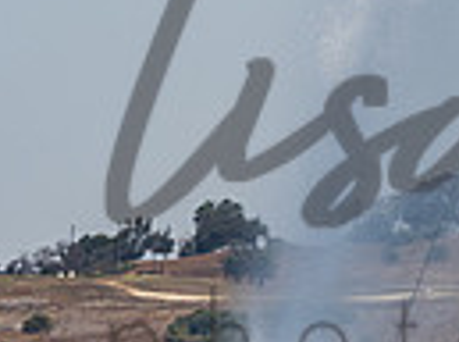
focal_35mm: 976
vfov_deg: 1.5
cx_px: 796
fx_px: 12906
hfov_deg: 2.0
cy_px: 138
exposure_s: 1/1600
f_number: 8
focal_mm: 200
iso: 320
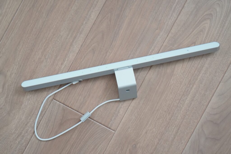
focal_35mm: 52
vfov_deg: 25.7
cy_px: 77
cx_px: 116
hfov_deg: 37.9
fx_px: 337
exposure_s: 1/60
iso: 2000
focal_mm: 35
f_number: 5.6
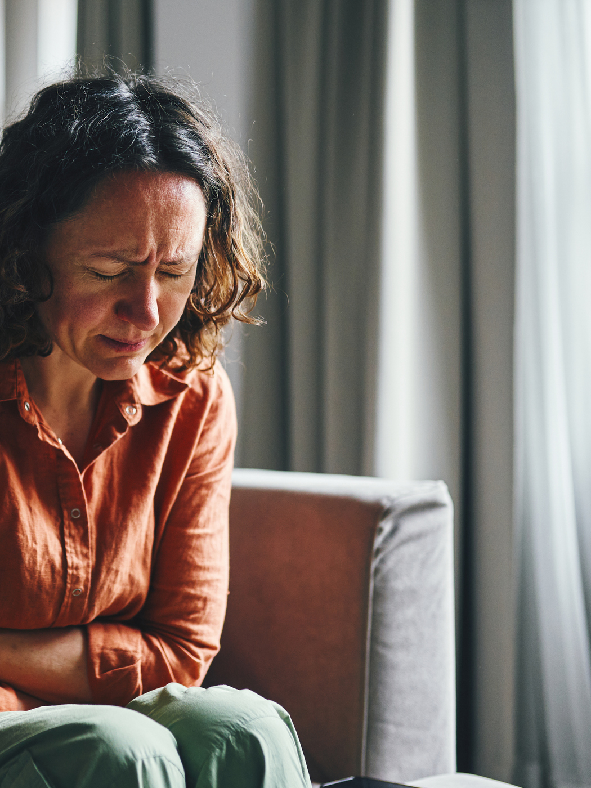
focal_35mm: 51
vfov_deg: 37.5
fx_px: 1161
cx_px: 38
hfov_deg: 27.3
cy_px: 395
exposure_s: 1/160
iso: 500
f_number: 1.8
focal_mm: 35
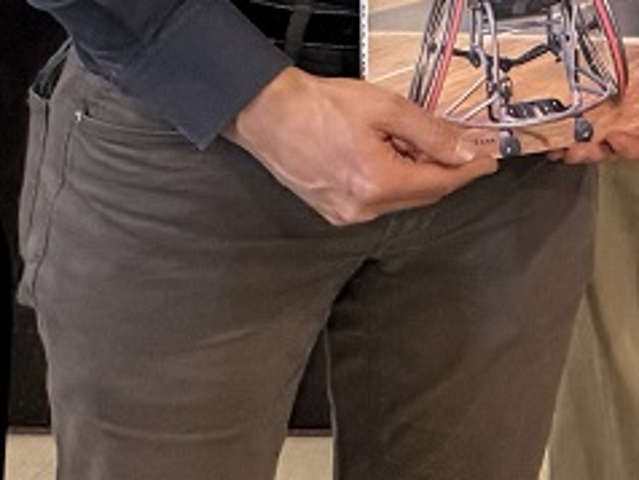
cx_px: 1514
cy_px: -758
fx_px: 2790
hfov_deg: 11.1
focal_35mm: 151
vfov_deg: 8.7
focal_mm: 6.76
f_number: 1.78
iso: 320
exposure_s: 1/60
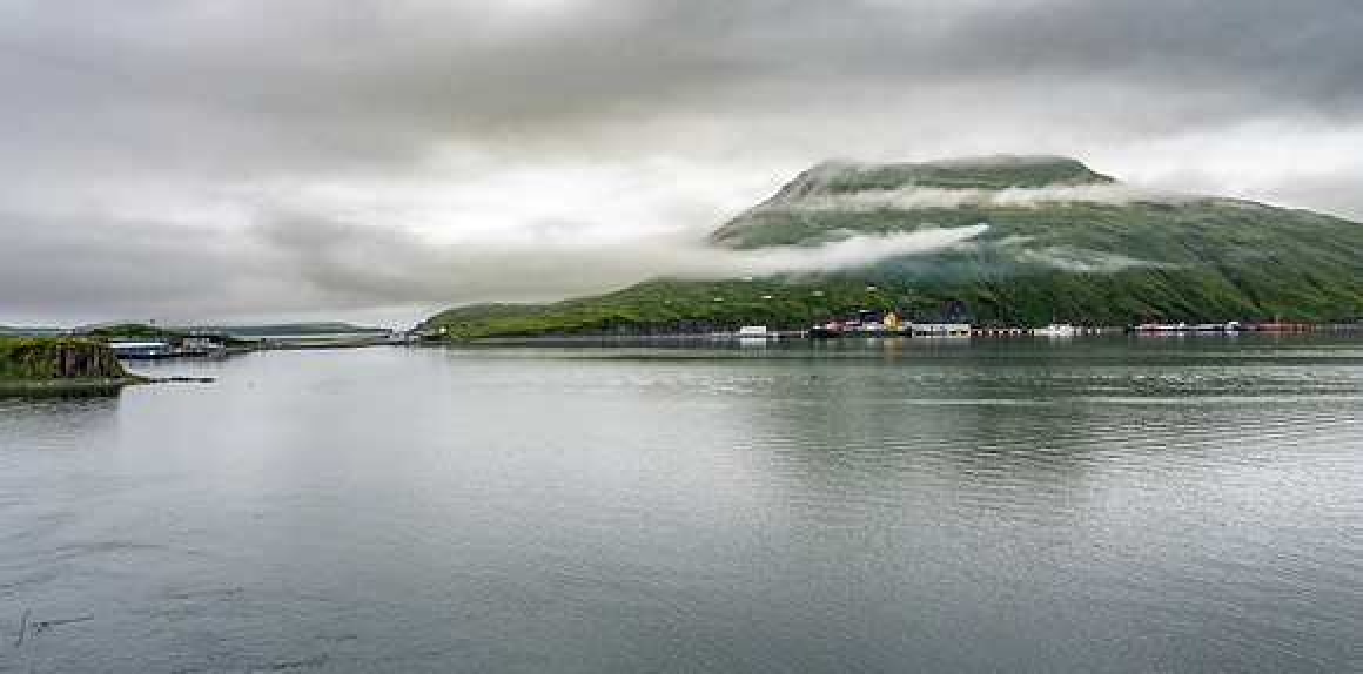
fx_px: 1028
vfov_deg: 36.3
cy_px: 370
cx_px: 613
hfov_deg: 66.9
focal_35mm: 29
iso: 140
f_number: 8
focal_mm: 24
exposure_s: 1/125
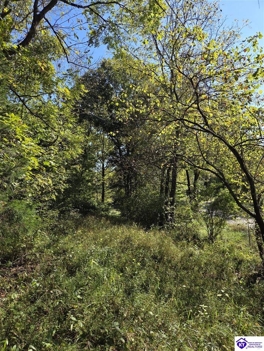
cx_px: 132
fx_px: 234
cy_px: 176
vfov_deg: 73.9
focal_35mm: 23
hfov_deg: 58.9
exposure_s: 1/2277
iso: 80
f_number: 1.8
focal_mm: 5.4
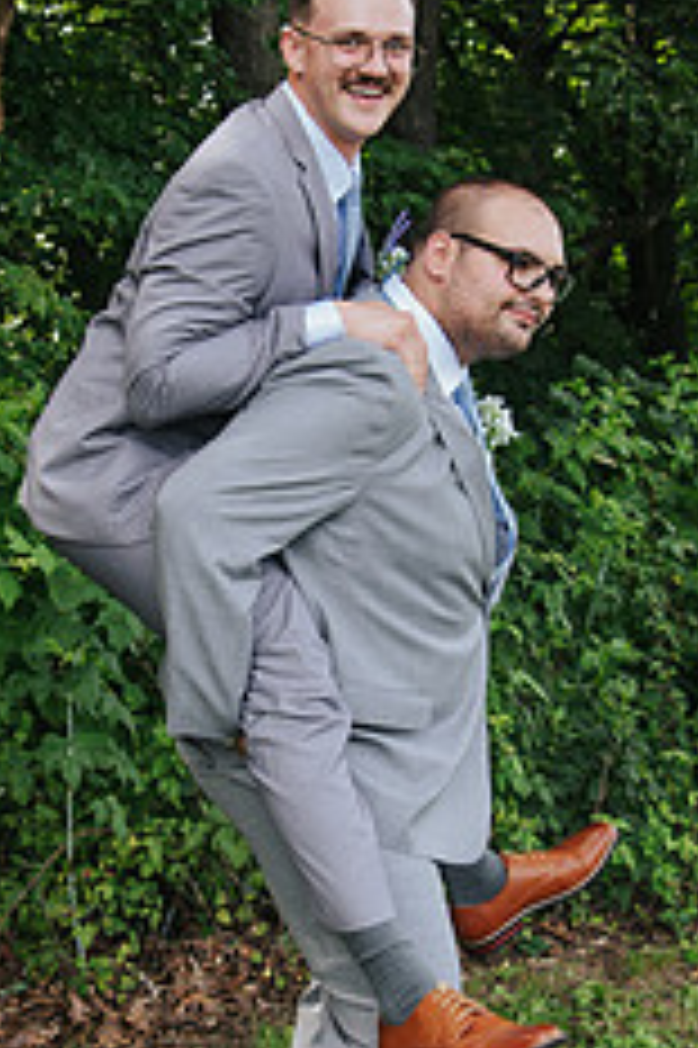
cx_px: 237
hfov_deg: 16.8
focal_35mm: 81
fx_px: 2359
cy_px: 526
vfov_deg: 25.1
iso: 220
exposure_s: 1/200
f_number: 4
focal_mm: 28
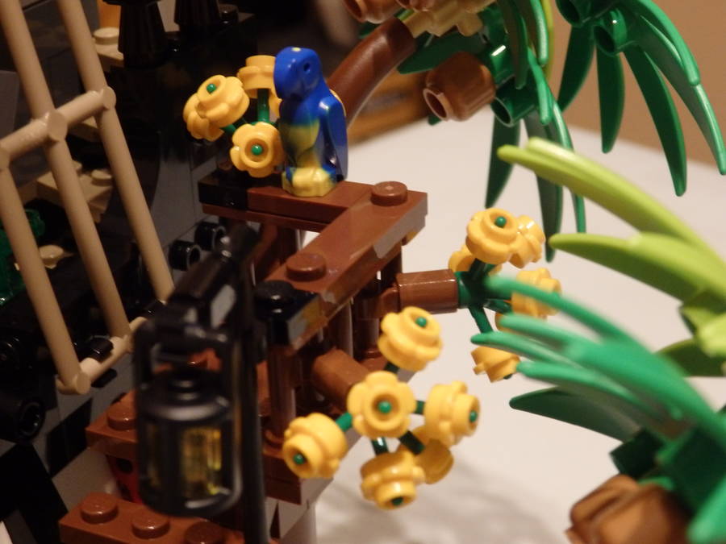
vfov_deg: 22.3
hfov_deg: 29.4
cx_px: 363
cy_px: 272
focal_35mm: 66
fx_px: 1384
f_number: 4.4
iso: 800
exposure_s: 1/13
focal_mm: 11.9
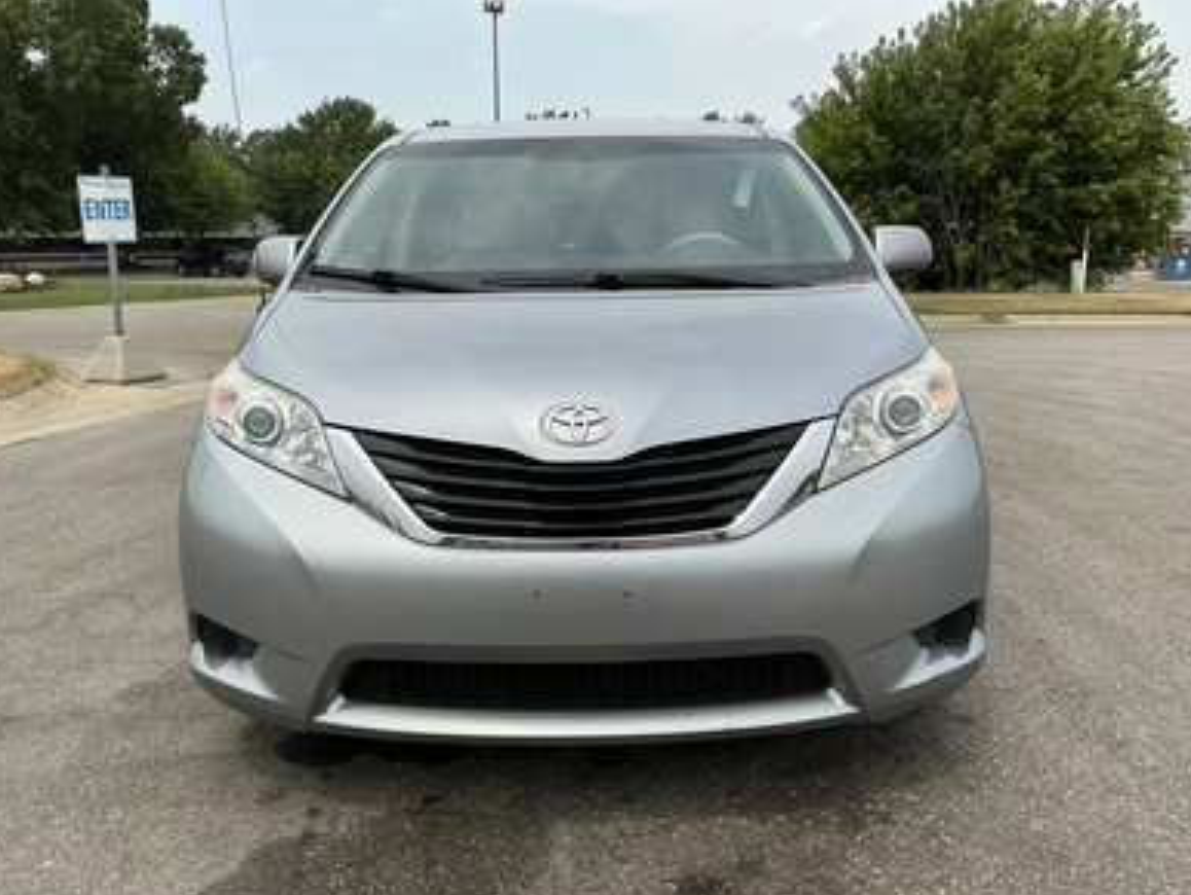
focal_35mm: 29
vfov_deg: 48.3
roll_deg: -0.9
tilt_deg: -8.0
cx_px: 599
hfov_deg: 61.6
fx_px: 998
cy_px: 460
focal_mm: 3
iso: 25
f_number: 1.8
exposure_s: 1/2227
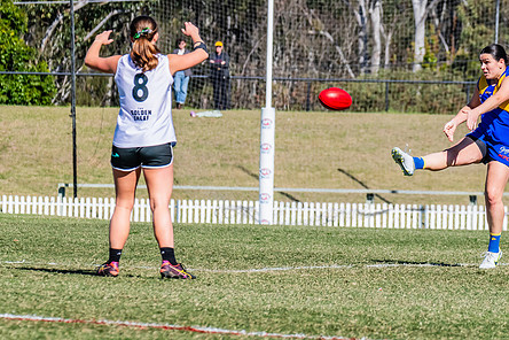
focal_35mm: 494
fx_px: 6984
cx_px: 505
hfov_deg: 4.2
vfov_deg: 2.8
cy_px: 139
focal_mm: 240
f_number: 11
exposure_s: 1/1250
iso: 640
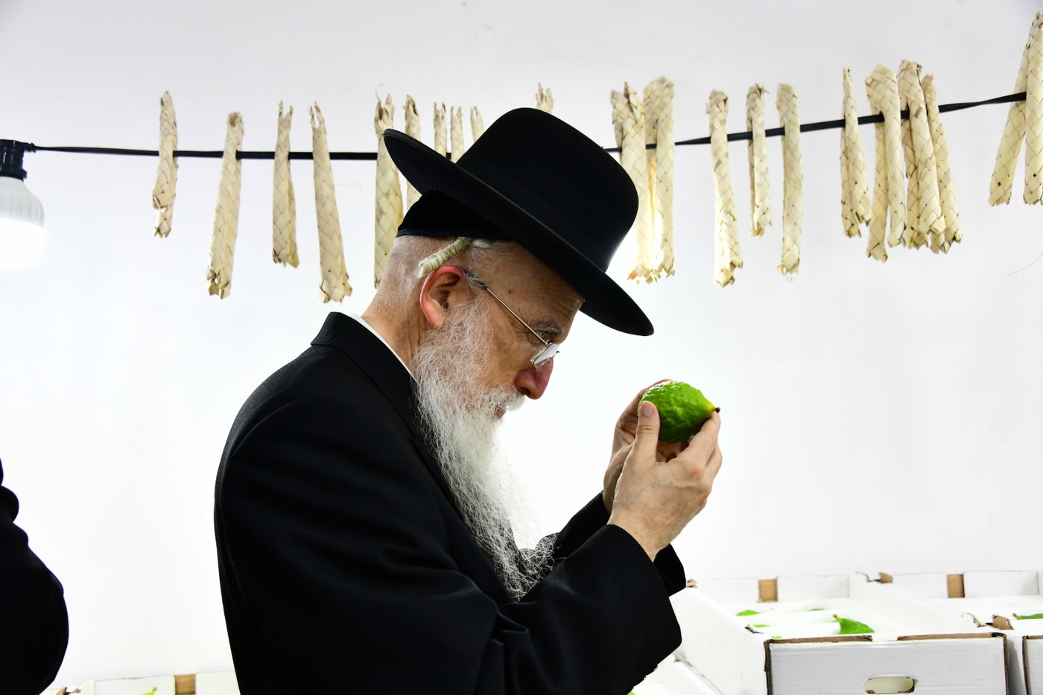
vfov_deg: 33.4
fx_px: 1159
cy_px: 348
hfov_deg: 48.5
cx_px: 522
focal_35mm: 40
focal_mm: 40
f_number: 5.6
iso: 1250
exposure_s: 1/250
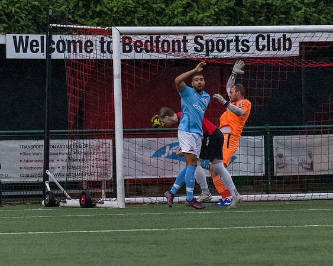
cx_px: 180
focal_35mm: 558
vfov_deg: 2.8
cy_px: 180
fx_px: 5494
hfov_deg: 3.5
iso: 4000
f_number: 4.5
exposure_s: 1/2000
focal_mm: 200
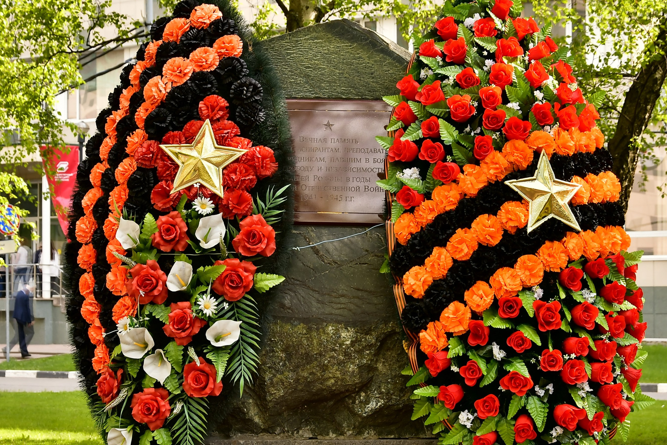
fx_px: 1779
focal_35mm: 96
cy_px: 269
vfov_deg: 14.2
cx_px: 353
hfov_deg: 21.2
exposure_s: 1/160
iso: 200
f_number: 7.1
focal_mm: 42
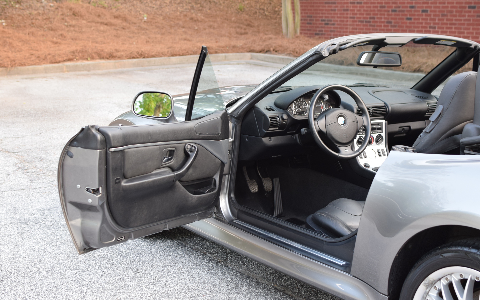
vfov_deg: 23.8
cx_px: 236
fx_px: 713
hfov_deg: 37.2
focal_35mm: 55
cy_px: 155
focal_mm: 35
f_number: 4
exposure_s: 1/60
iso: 560
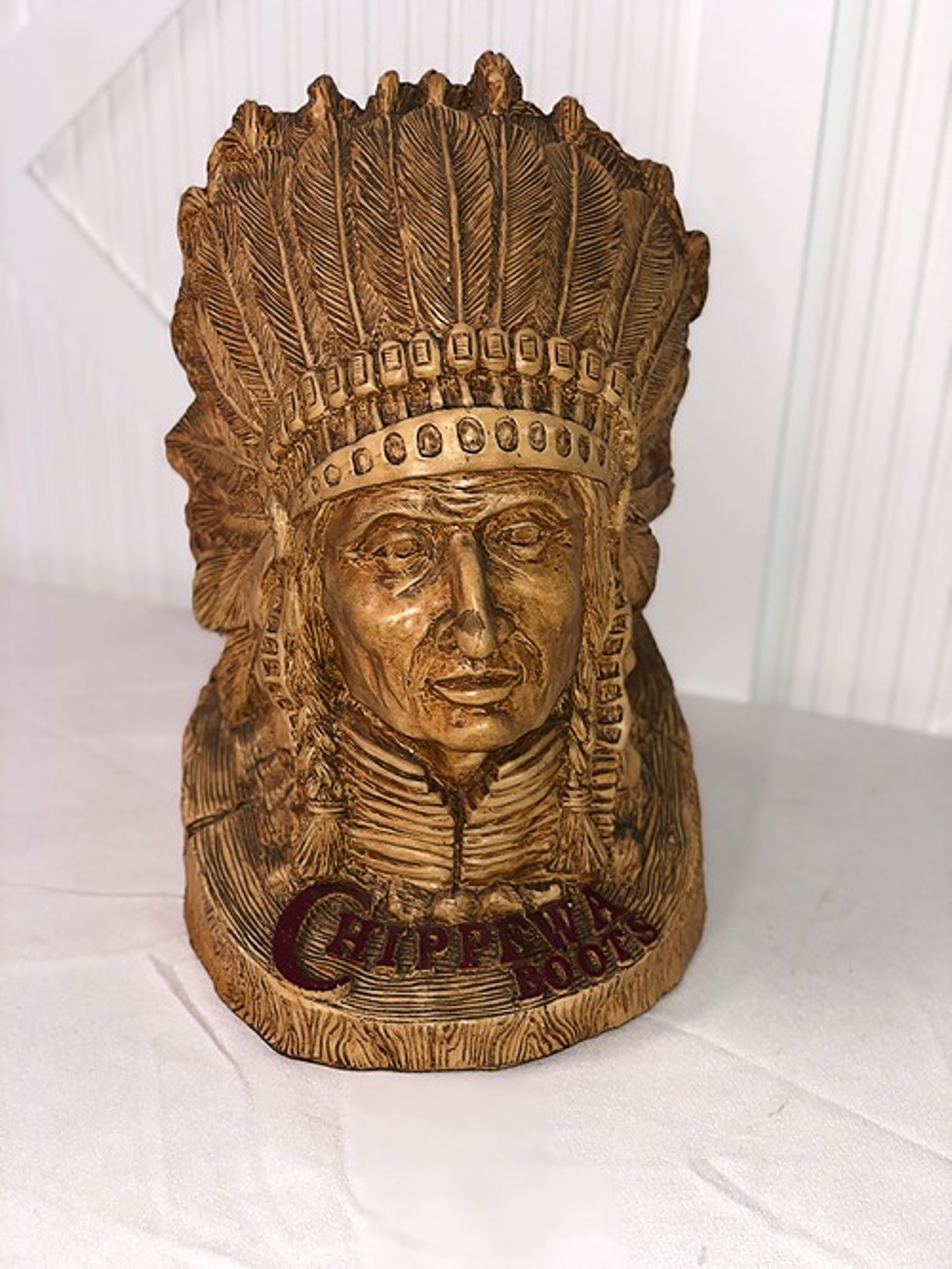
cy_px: 634
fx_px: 1906
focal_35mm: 52
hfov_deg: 28.1
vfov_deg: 36.8
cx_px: 476
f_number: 2.4
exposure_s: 1/30
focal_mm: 6
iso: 40
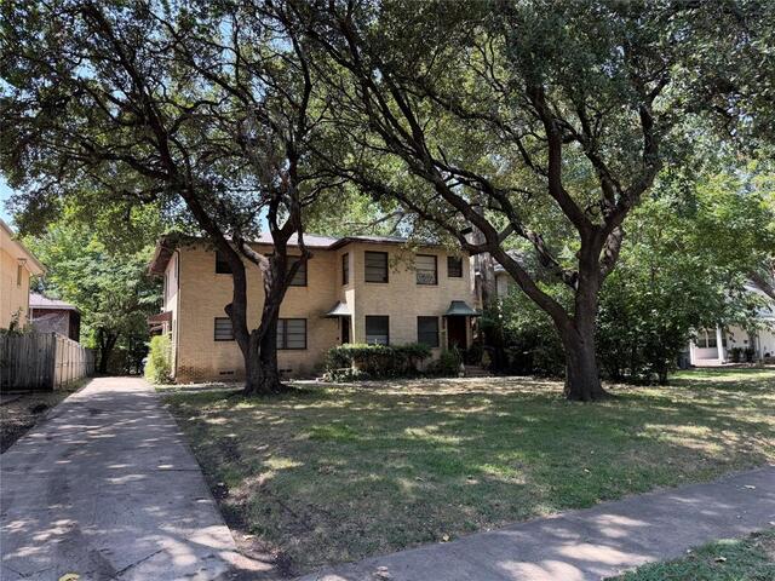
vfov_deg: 56.8
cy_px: 290
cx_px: 388
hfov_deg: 71.6
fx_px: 537
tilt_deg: +6.6
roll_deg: +1.4
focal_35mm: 24
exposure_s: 1/607
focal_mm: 6.76
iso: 100
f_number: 1.78
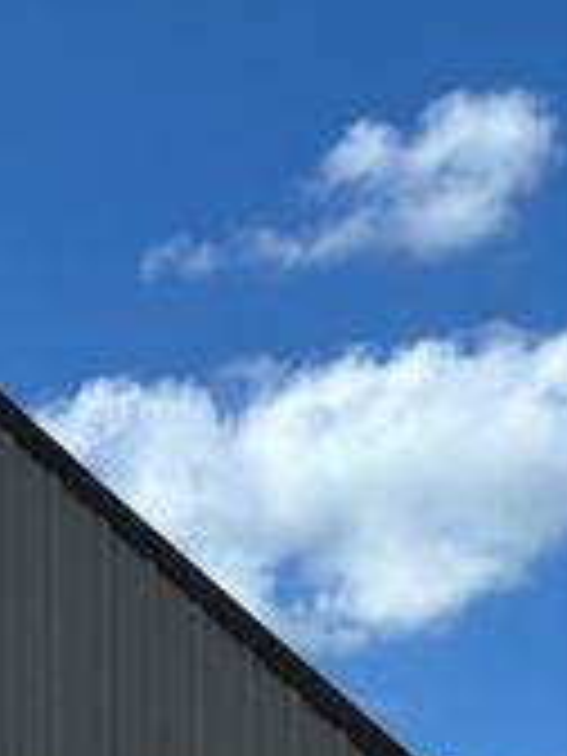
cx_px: -540
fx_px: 2249
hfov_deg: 12.7
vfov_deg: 16.0
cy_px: 1379
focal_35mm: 103
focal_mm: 5.96
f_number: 1.6
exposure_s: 1/4854
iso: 50
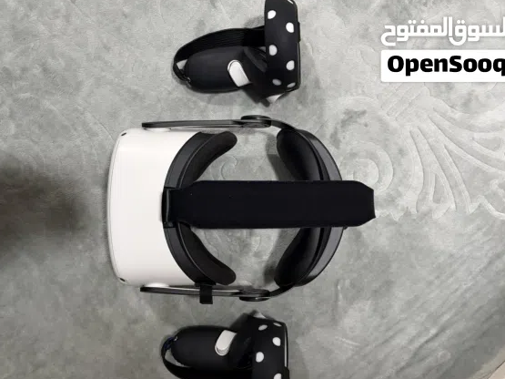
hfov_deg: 60.0
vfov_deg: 46.7
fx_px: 438
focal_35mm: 30
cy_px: 213
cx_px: 244
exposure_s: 1/60
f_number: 1.6
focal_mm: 5.96
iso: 500
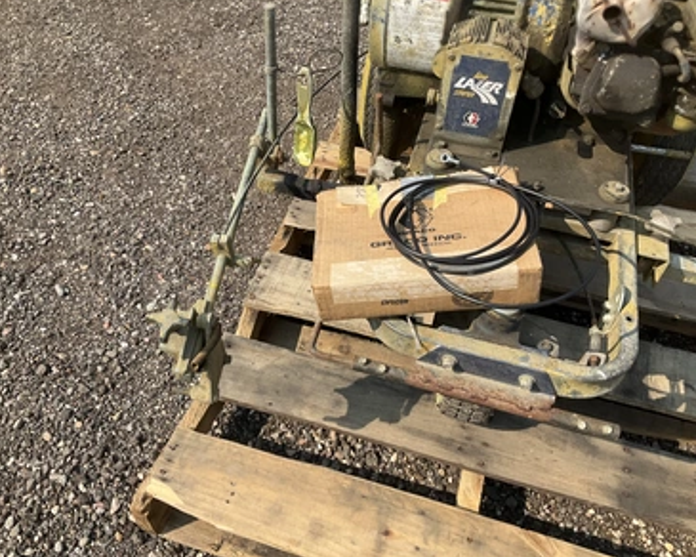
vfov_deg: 47.1
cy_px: 273
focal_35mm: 31
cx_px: 317
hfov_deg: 57.1
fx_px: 639
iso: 25
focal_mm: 3
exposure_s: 1/1250
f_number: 1.8
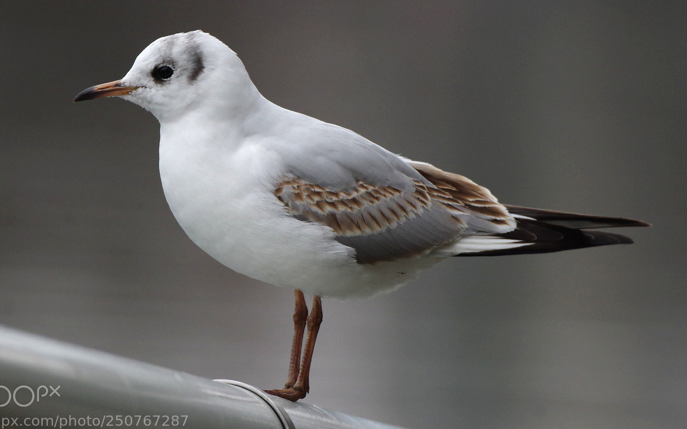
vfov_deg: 1.8
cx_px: 317
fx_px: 13966
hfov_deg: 2.8
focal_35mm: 746
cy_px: 210
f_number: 8
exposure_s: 1/160
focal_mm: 450
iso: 2000
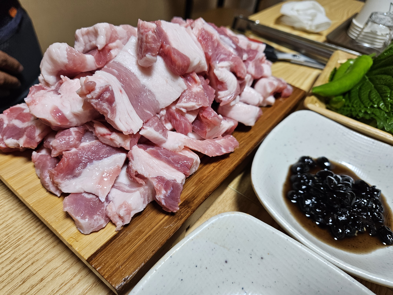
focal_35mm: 23
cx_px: 196
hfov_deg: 73.9
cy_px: 148
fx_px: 261
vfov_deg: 58.9
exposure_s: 1/120
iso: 400
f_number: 1.8
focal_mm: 5.4
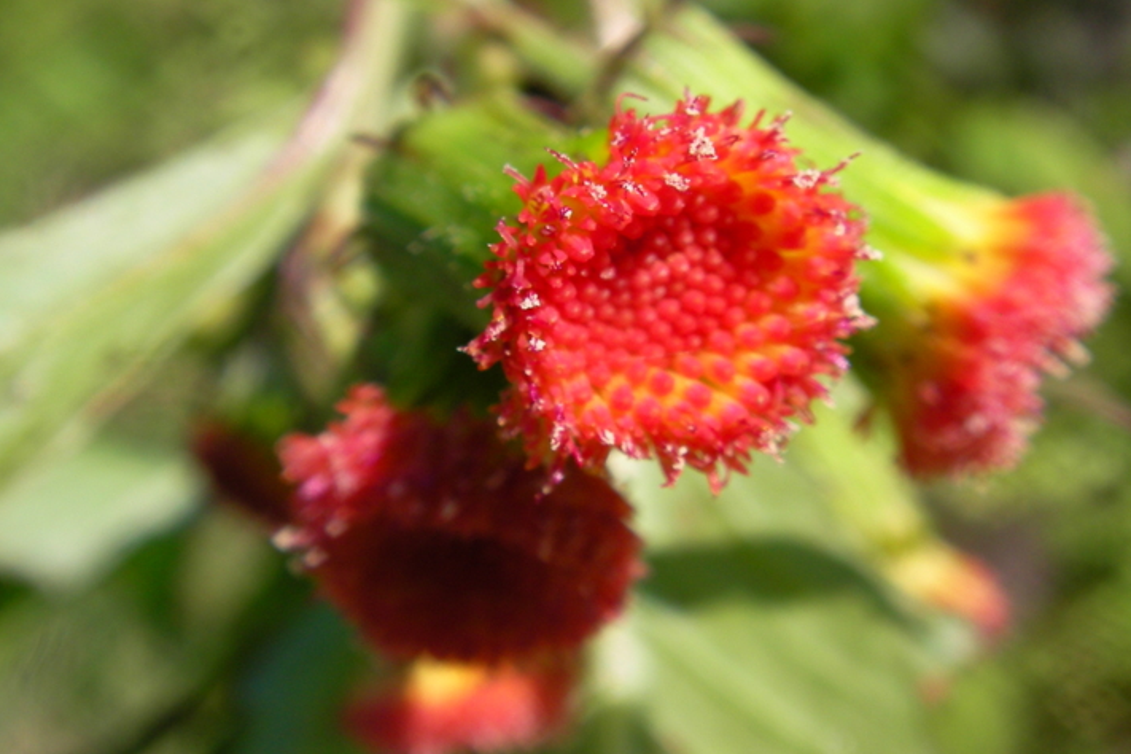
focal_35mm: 48
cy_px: 325
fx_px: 1508
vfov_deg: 28.0
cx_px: 601
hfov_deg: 41.1
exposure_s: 1/400
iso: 50
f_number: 4.5
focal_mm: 6.3
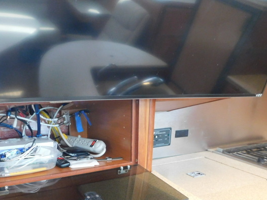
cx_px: 85
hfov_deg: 51.5
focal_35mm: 35
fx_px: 270
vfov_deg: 39.6
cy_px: 149
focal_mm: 4
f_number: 3
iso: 400
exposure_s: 1/25
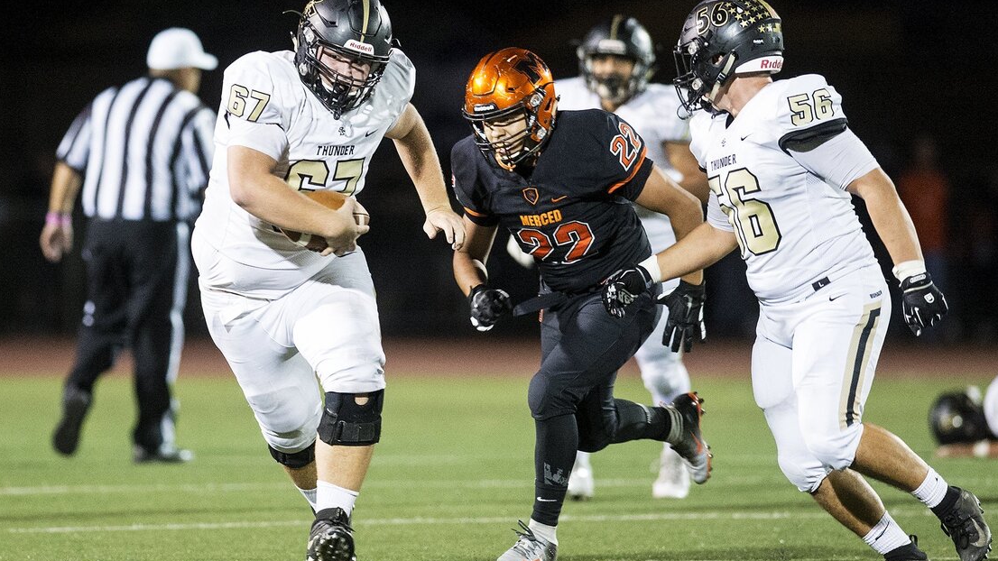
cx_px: 522
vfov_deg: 3.6
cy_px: 271
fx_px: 9023
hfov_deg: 6.3
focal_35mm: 341
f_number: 2.8
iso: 6400
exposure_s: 1/800
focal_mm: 300
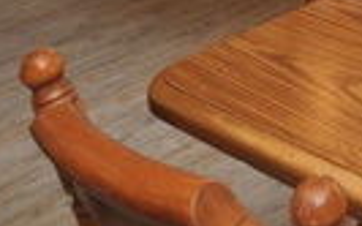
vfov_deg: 11.9
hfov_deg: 18.9
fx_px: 868
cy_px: -325
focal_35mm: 88
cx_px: 623
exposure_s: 1/80
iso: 200
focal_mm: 12
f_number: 4.5
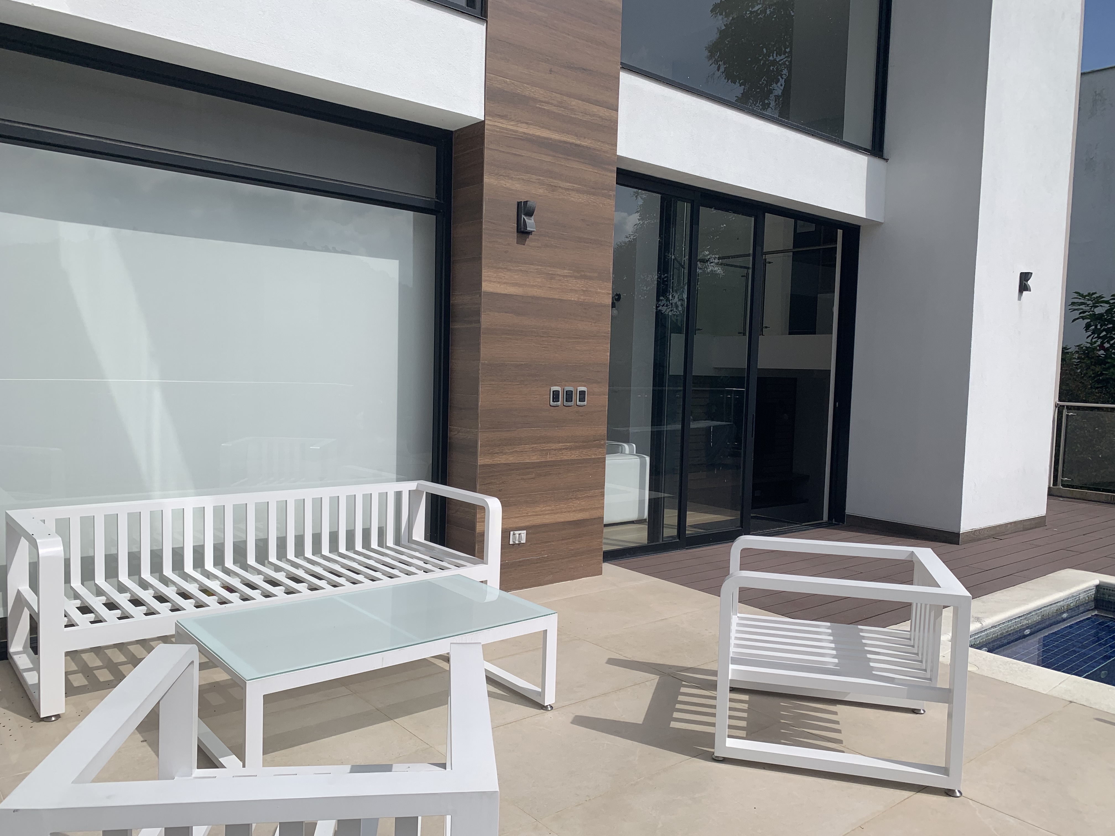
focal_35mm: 26
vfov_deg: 53.1
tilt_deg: -3.9
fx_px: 837
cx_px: 558
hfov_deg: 67.3
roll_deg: -2.3
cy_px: 418
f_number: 1.8
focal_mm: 4.25
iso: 25
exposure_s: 1/4902
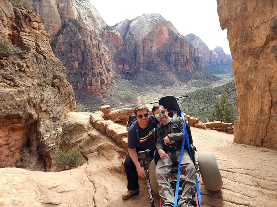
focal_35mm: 23
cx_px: 138
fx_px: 184
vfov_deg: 58.9
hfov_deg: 73.9
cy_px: 104
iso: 12
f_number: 1.8
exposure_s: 1/253
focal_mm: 6.4
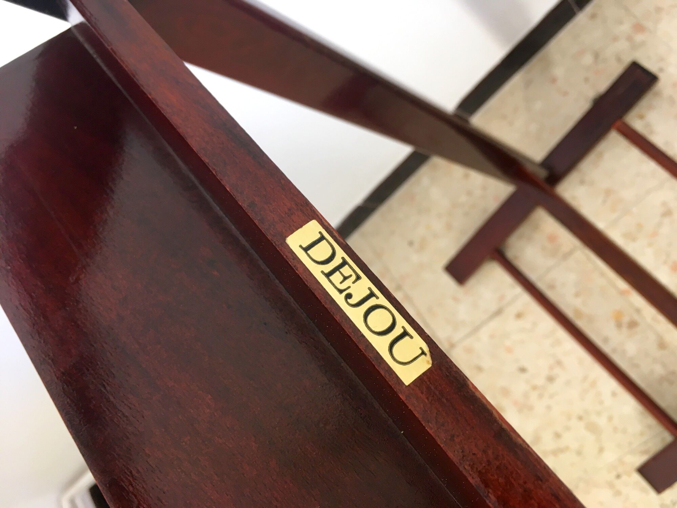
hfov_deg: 61.7
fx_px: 567
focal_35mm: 29
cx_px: 338
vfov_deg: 48.2
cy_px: 254
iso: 80
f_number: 2.2
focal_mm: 4.15
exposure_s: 1/33
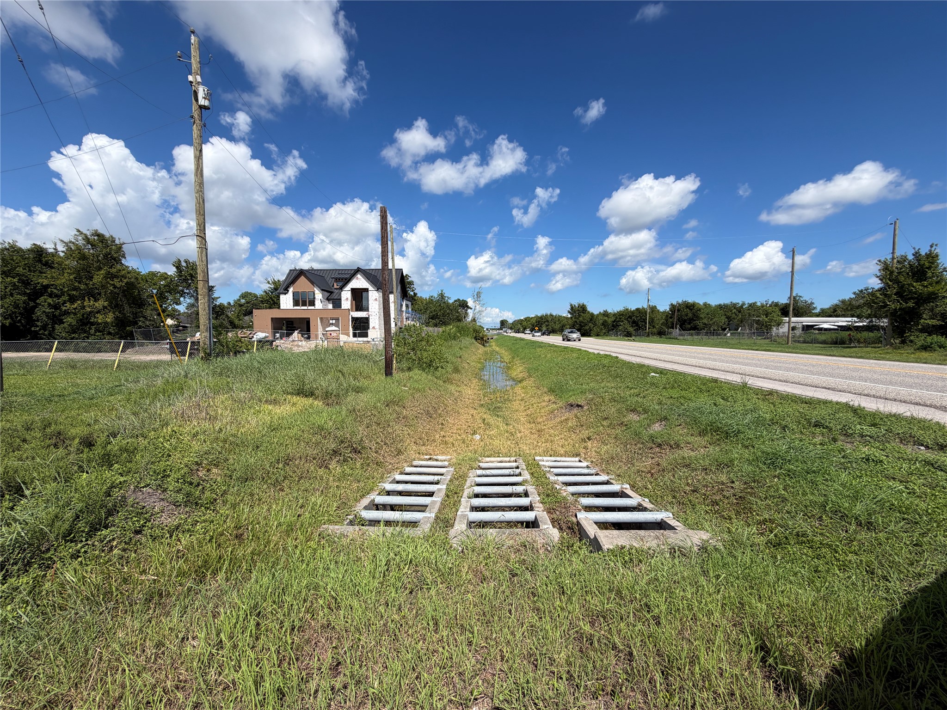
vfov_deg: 85.7
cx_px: 474
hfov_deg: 102.1
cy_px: 355
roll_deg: +0.7
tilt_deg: -2.7
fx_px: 383
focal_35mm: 14
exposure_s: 1/985
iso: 20
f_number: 2.2
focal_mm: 2.22
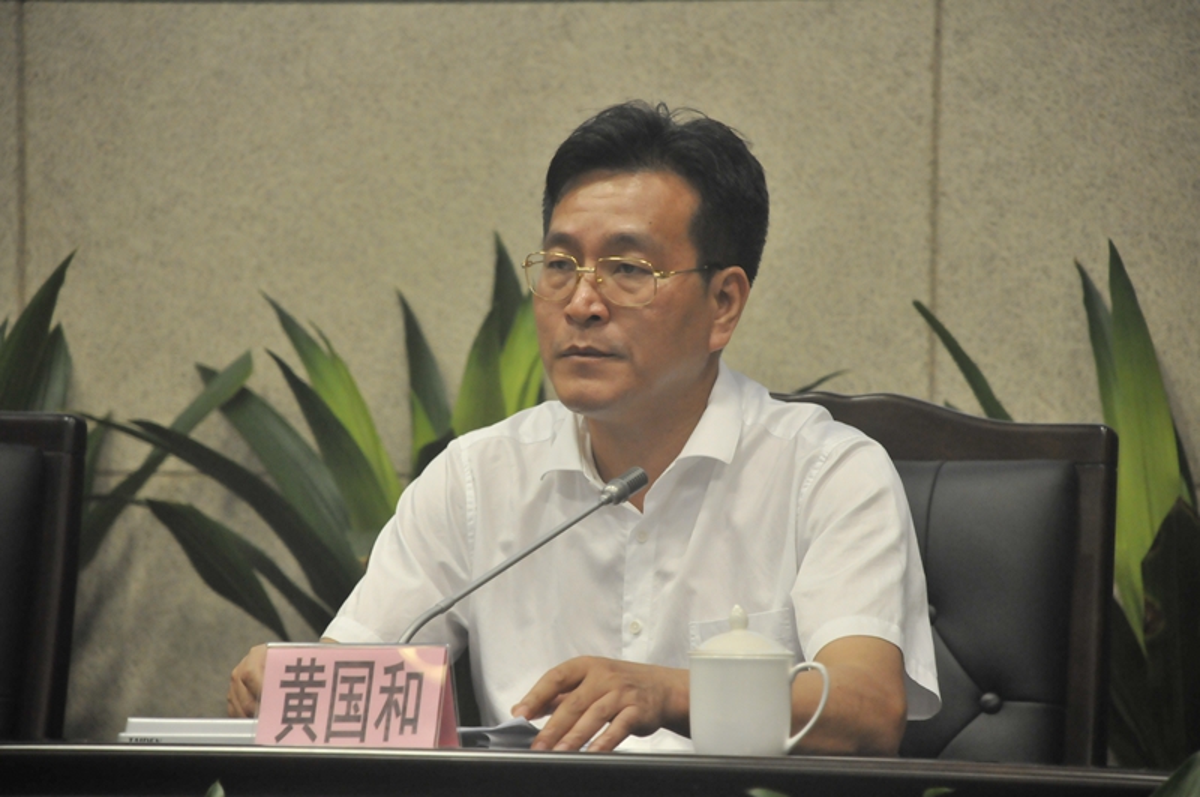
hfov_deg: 10.2
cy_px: 398
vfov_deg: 6.8
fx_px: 6740
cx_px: 600
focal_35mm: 202
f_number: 5.6
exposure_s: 1/60
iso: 1600
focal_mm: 135
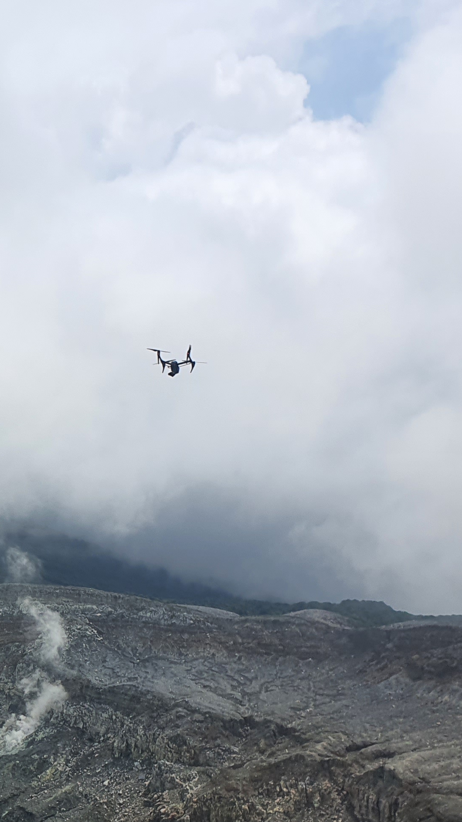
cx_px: -322
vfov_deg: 34.7
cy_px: 614
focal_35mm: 59
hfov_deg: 17.3
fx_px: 1285
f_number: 2.4
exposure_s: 1/3392
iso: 50
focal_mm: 4.3
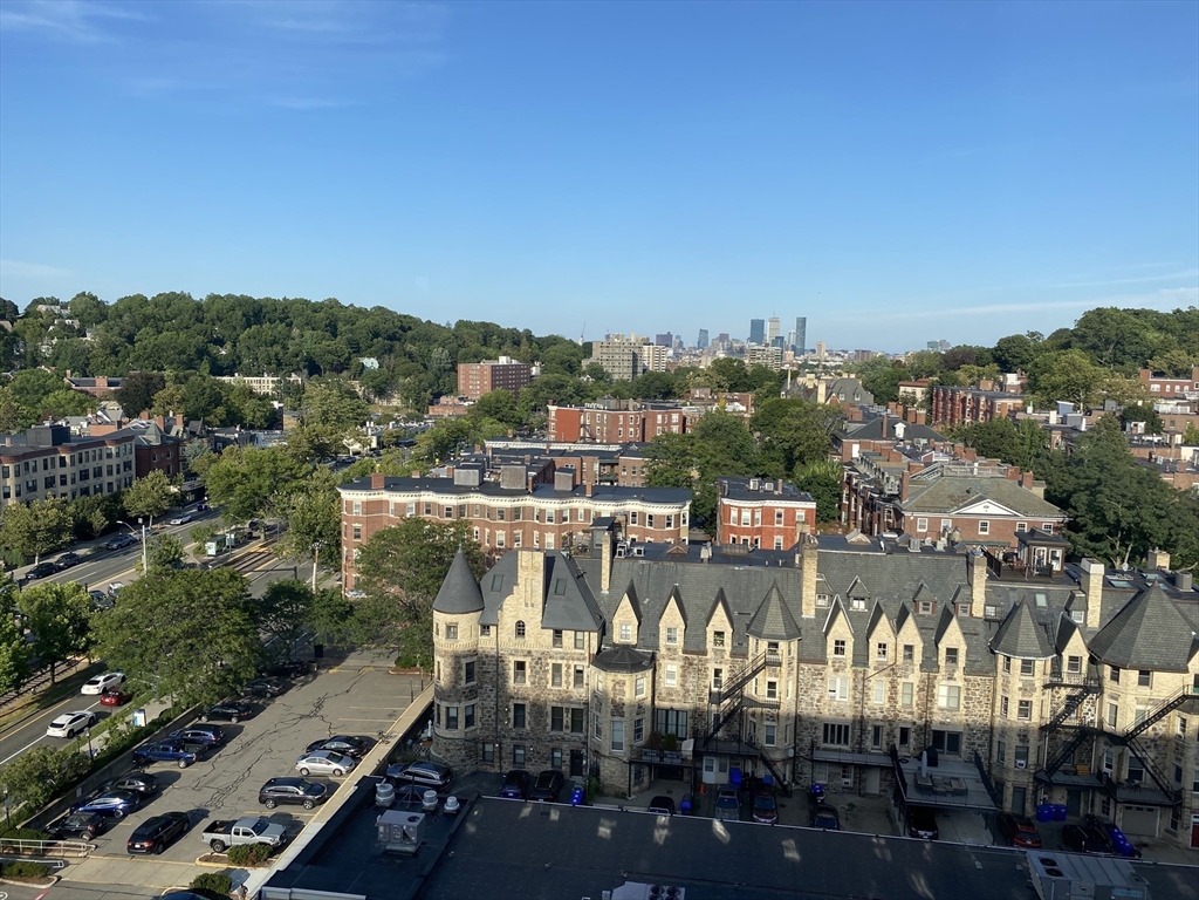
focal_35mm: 26
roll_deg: -1.9
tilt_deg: -5.8
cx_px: 600
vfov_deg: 53.1
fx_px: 901
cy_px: 450
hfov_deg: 67.3
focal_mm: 4.25
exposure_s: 1/2268
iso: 32
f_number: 1.8
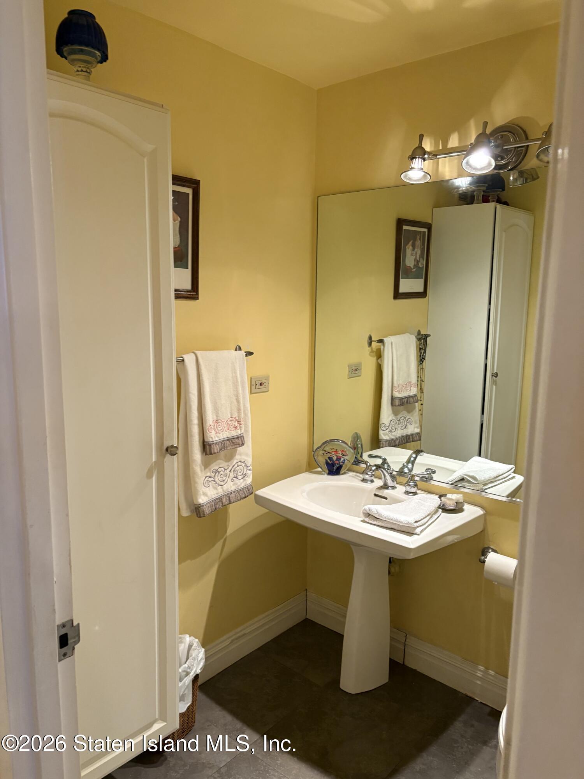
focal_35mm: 26
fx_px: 585
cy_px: 390
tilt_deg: -6.1
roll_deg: +0.2
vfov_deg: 67.3
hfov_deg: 53.1
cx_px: 292
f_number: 1.6
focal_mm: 5.96
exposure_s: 1/60
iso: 250
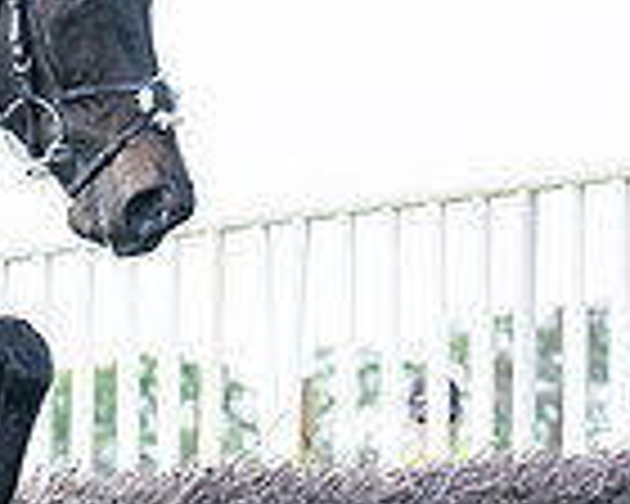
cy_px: 169
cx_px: -701
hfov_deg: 4.3
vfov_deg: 3.5
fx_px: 8353
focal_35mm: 448
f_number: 4
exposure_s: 1/3200
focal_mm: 70
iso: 1000
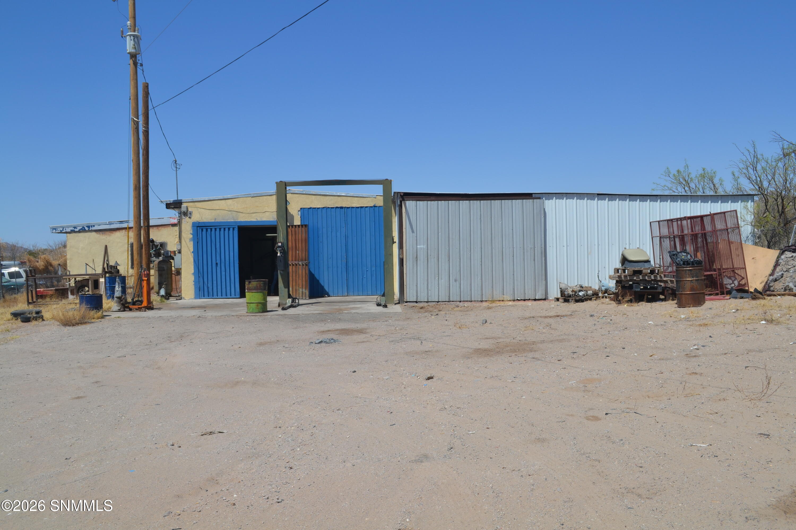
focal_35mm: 33
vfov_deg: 40.0
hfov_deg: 57.2
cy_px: 265
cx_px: 398
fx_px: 730
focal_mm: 22
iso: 100
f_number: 9
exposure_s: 1/320
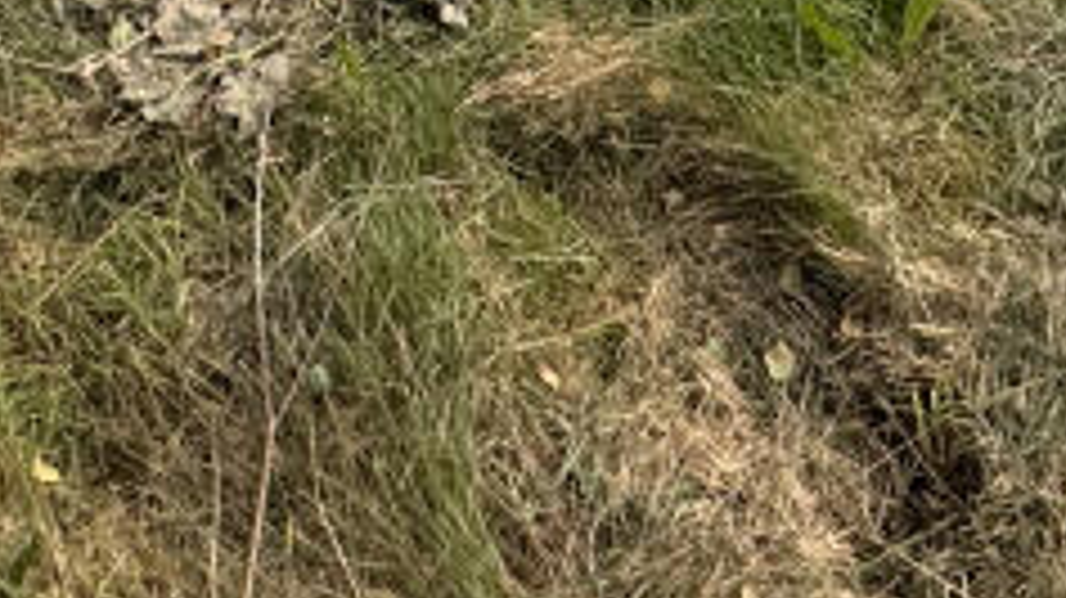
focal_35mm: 66
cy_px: -1075
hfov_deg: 31.9
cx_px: 490
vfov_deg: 11.9
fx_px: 1865
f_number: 2.2
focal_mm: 2.22
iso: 40
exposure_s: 1/831
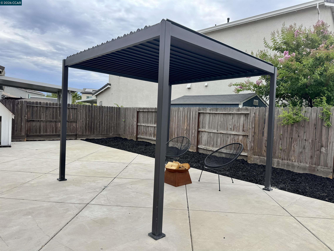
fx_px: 232
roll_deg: -2.5
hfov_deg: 71.6
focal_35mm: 24
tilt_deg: -1.3
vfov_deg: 56.8
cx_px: 167
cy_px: 126
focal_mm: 6.76
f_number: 1.78
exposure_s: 1/3802
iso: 80
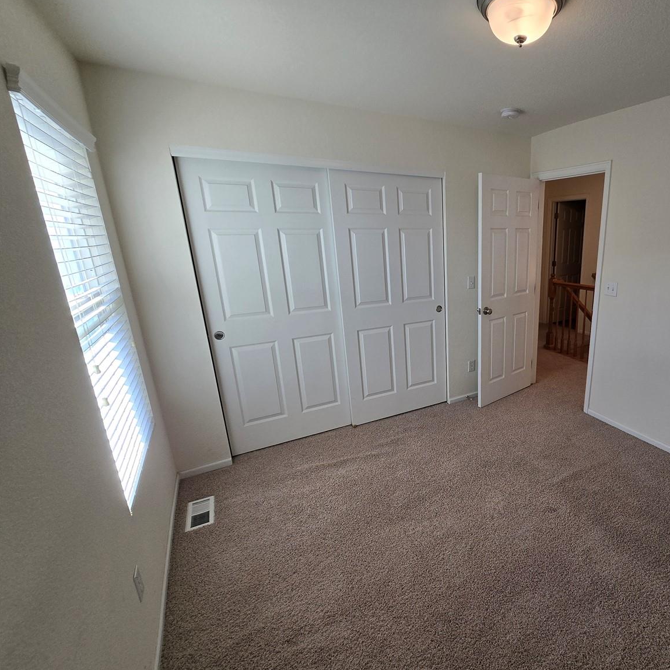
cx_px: 464
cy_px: 334
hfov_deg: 83.4
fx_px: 350
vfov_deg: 87.4
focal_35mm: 16
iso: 80
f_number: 2.2
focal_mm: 2.2
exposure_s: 1/120
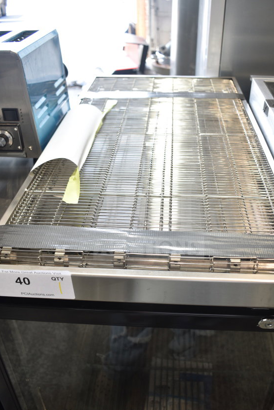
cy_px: 221
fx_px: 377
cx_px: 149
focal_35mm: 33
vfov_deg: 57.2
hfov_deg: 40.0
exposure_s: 1/60
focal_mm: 20
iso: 200
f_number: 3.8
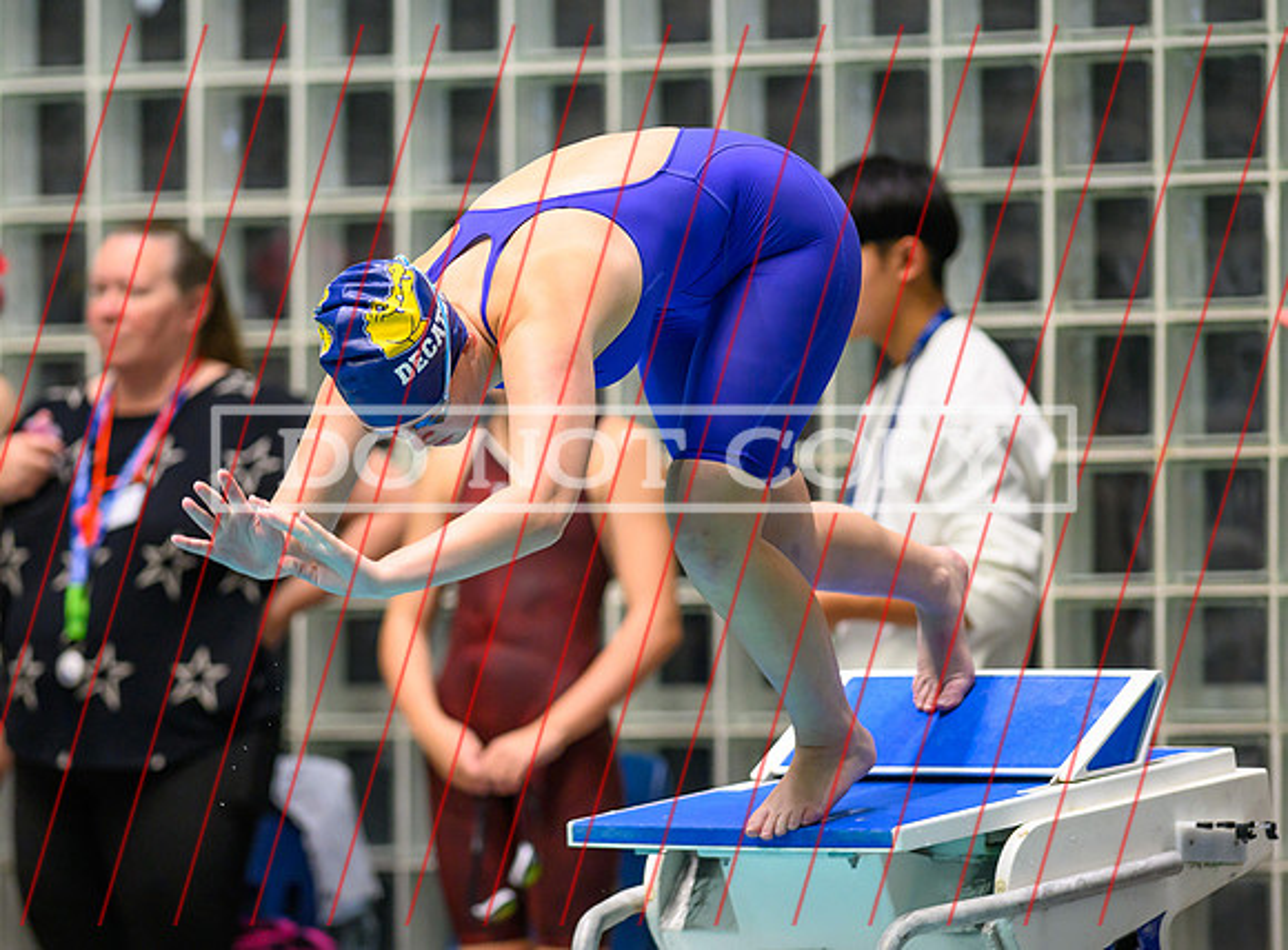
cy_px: 545
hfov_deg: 4.9
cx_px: 505
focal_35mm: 408
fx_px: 15097
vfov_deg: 3.6
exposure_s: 1/800
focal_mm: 300
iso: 2000
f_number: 2.8
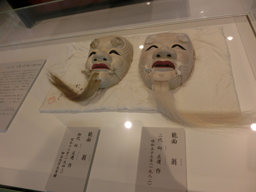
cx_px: 128
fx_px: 177
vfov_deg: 56.8
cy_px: 96
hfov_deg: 71.6
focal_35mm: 24
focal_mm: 4.24
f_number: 3
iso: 200
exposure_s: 1/125
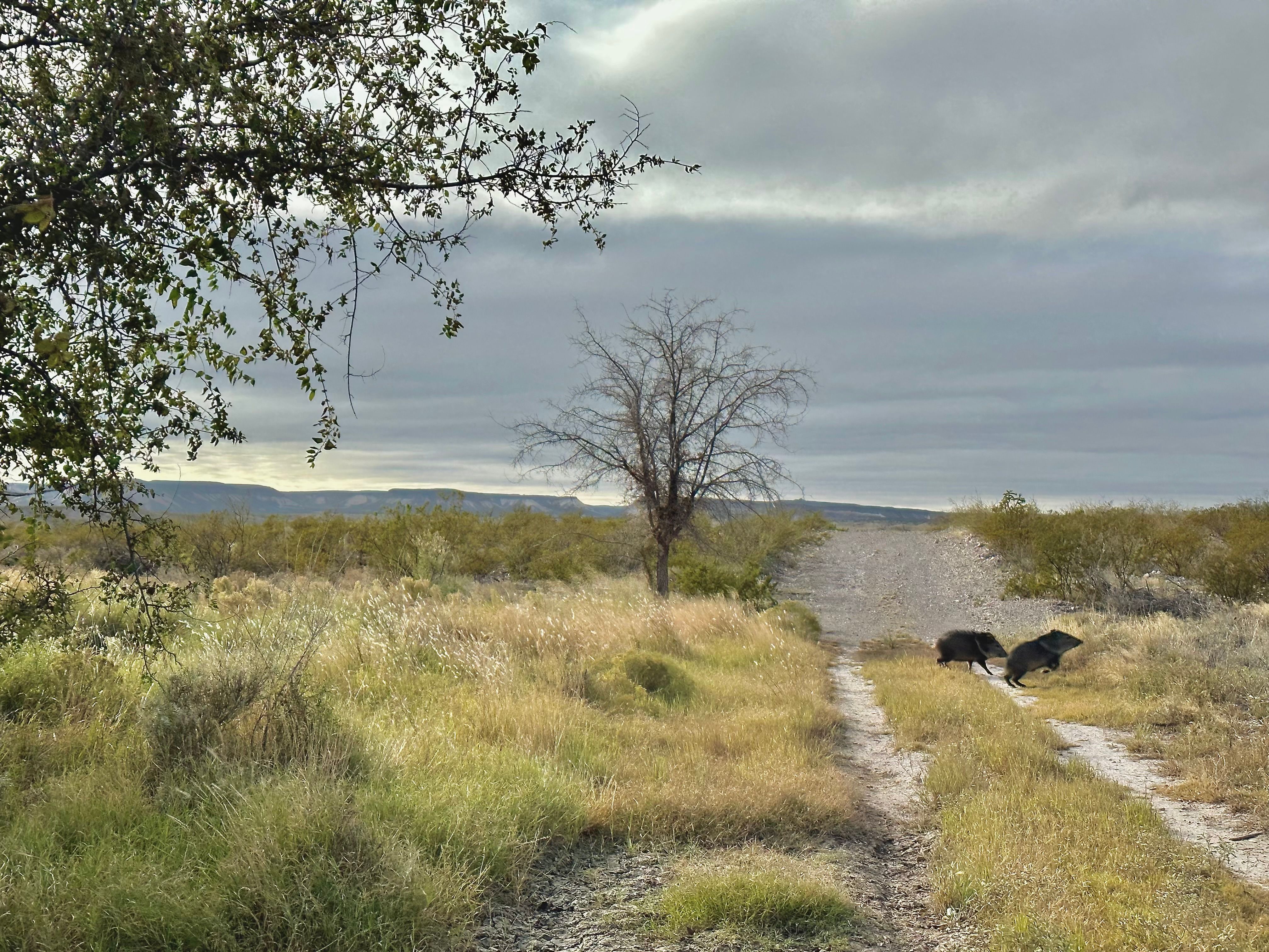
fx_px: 1760
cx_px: 634
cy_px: 476
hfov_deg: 39.7
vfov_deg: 30.3
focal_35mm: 48
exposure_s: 1/5556
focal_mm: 6.86
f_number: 1.78
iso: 64
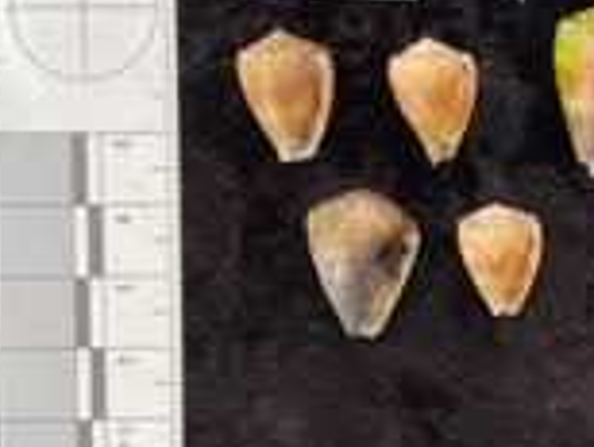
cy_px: 237
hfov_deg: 28.6
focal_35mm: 66
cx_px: 490
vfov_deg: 22.3
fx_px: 1134
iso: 64
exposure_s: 1/60
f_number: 1.8
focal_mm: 3
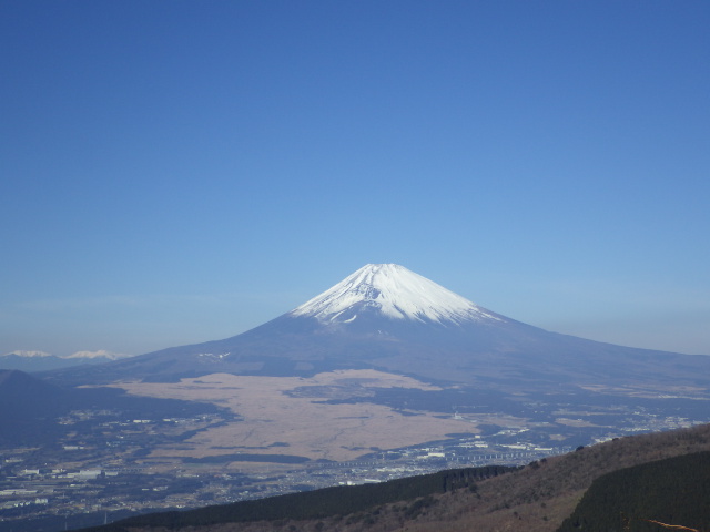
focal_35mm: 58
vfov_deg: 25.2
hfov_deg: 33.2
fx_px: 1190
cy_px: 266
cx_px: 355
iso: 125
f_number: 4.7
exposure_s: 1/1250
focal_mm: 10.3
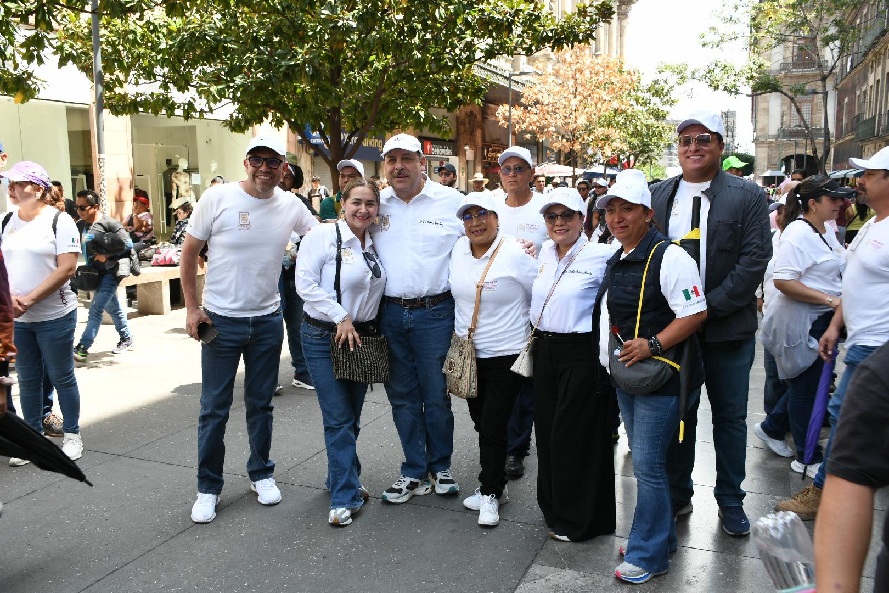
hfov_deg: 57.2
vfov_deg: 40.0
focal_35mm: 33
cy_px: 296
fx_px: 815
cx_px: 444
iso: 250
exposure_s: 1/125
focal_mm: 22
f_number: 6.3
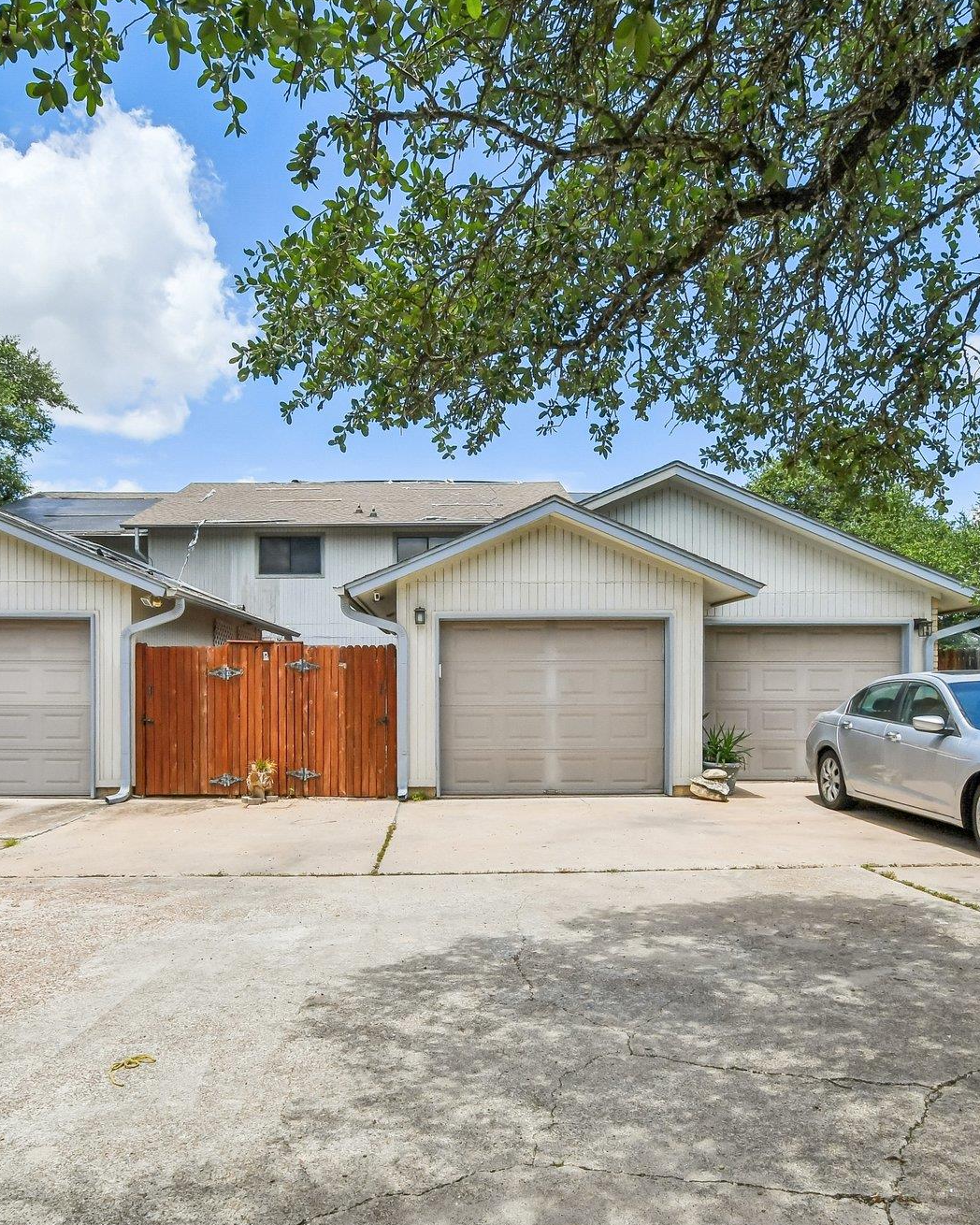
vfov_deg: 75.0
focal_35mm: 22
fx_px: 798
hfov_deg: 63.1
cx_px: 459
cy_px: 634
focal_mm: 10
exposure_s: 1/1250
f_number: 8
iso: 400
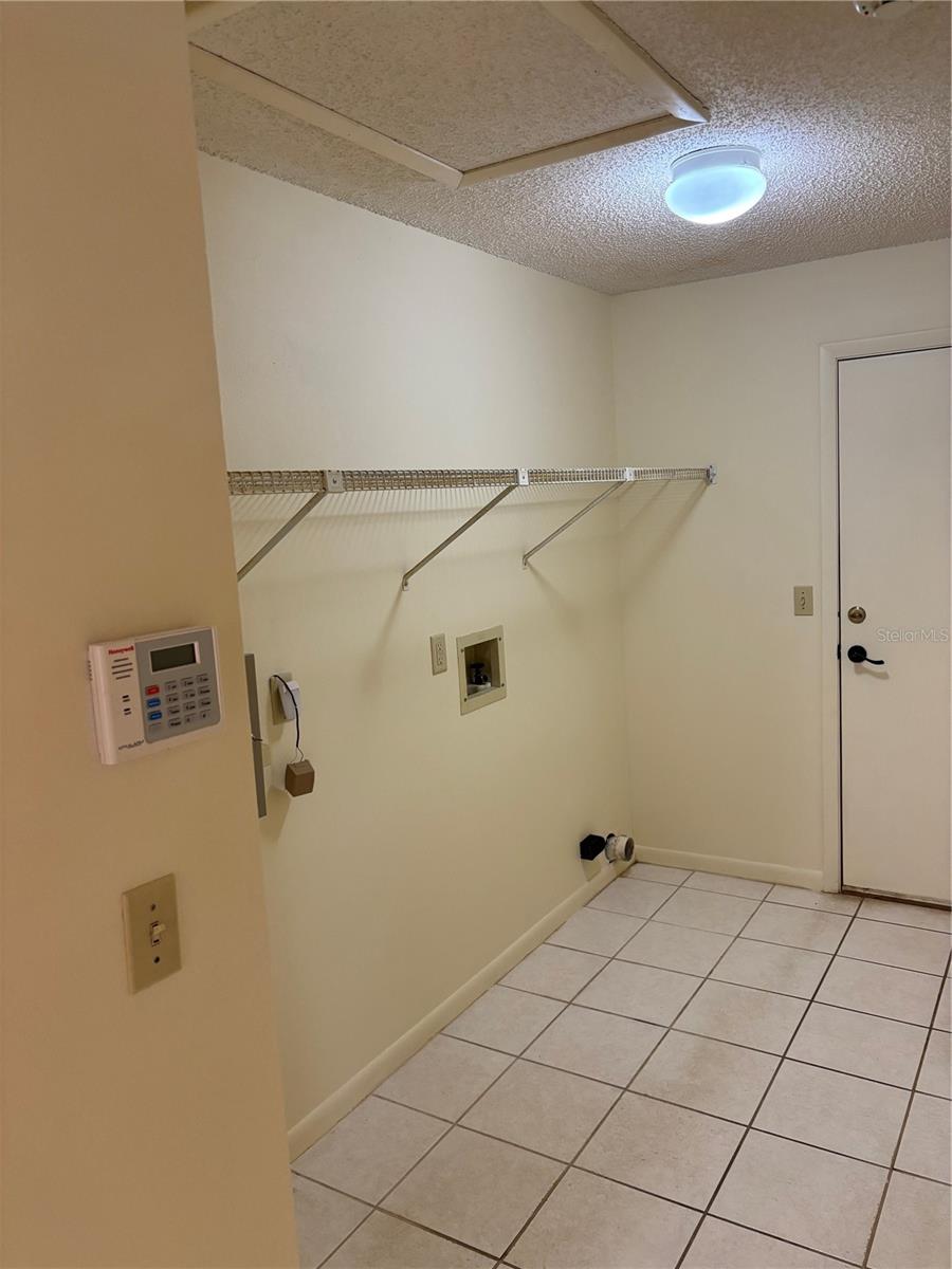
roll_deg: +3.0
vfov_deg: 67.3
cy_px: 634
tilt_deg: -8.2
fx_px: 953
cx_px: 476
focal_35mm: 26
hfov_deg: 53.1
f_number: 1.6
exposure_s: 1/60
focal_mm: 5.96
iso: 250
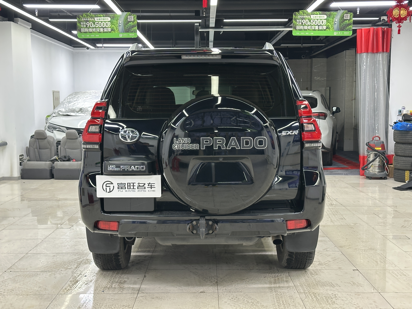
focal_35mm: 48
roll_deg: -0.3
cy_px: 154
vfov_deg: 30.3
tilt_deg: -5.4
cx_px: 206
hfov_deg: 39.7
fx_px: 571
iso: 200
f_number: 1.78
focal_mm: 6.86
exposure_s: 1/50
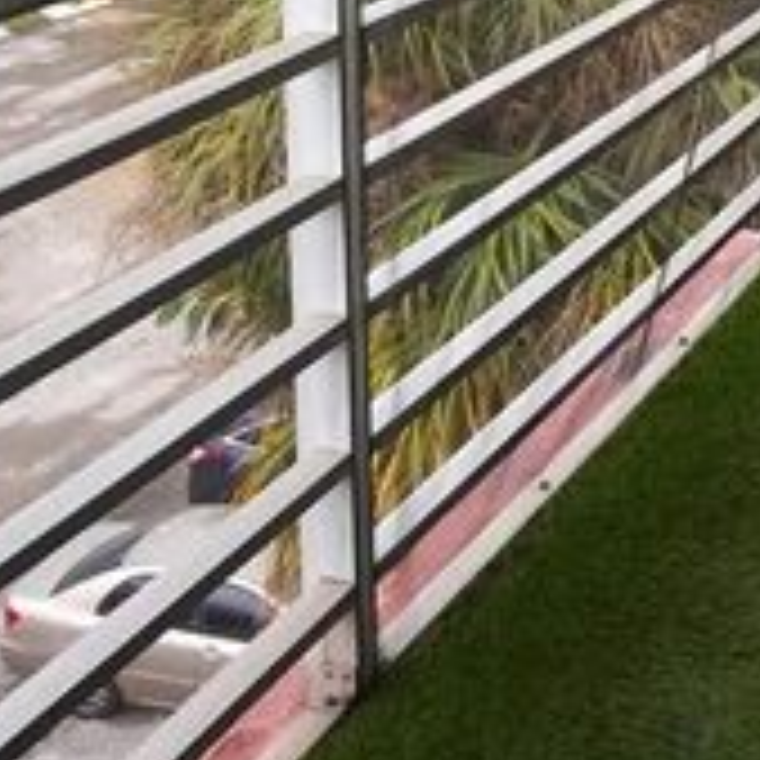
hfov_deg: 20.8
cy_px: -126
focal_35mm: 77
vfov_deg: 21.1
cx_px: 944
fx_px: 1913
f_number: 5
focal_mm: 16
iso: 100
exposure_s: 1/80
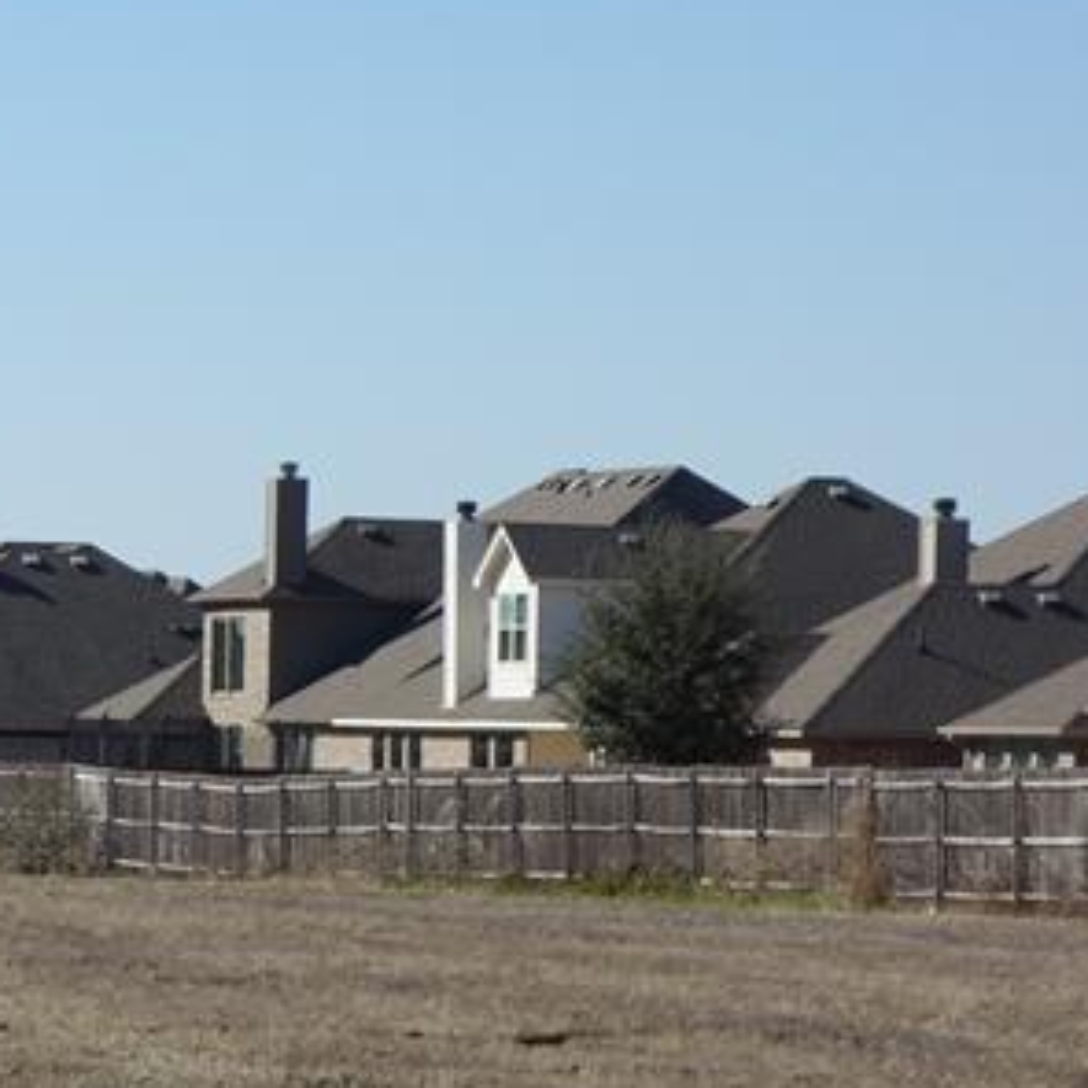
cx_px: -461
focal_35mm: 227
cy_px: 856
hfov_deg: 7.6
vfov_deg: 7.7
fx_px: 8072
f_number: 5.6
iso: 125
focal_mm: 28.5
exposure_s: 1/640
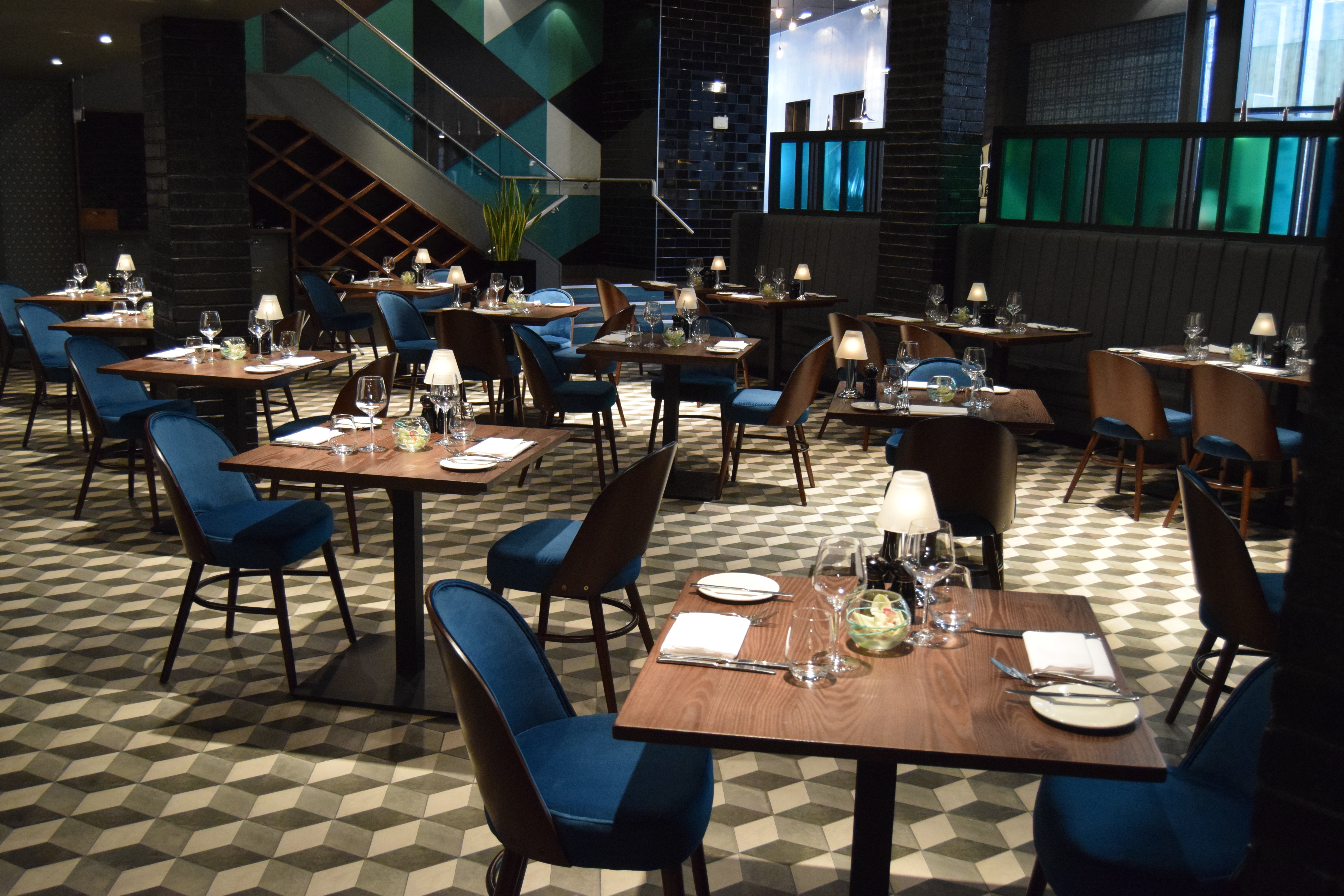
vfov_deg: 38.4
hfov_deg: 55.1
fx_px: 1288
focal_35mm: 34
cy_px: 448
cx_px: 672
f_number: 3.8
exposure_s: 1/40
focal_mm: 23
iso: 3200
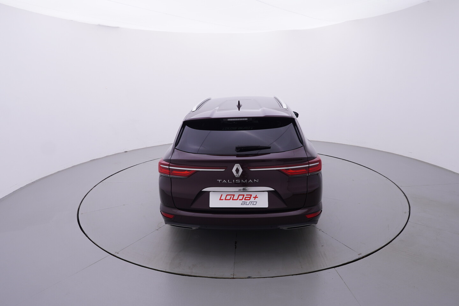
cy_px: 153
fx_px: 287
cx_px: 230
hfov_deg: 77.3
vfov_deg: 56.2
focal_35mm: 22
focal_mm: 15
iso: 200
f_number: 5
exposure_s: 1/80
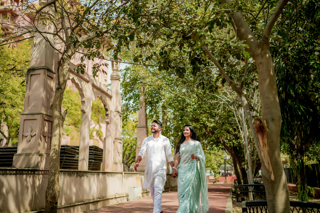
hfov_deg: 54.4
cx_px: 160
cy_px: 106
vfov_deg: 37.9
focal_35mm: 35
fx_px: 311
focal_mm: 35
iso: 125
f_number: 1.4
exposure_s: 1/3200
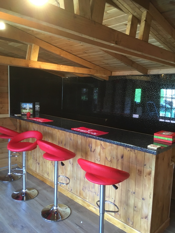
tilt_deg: -7.6
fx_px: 195
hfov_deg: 48.2
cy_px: 116
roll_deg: -1.5
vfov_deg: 61.7
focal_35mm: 29
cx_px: 88
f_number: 2.2
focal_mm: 4.15
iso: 160
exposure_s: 1/33
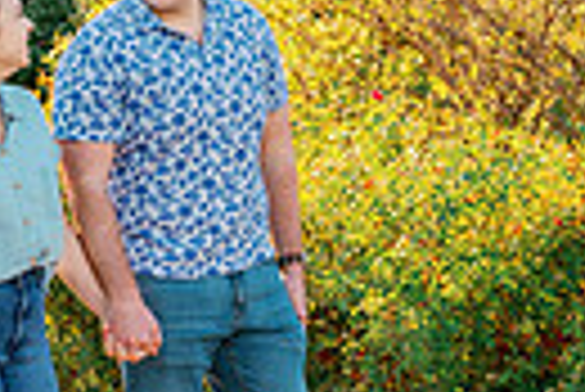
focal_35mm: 223
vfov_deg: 6.2
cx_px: 608
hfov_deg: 9.2
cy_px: 142
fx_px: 3628
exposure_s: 1/400
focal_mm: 50
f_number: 4
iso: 250
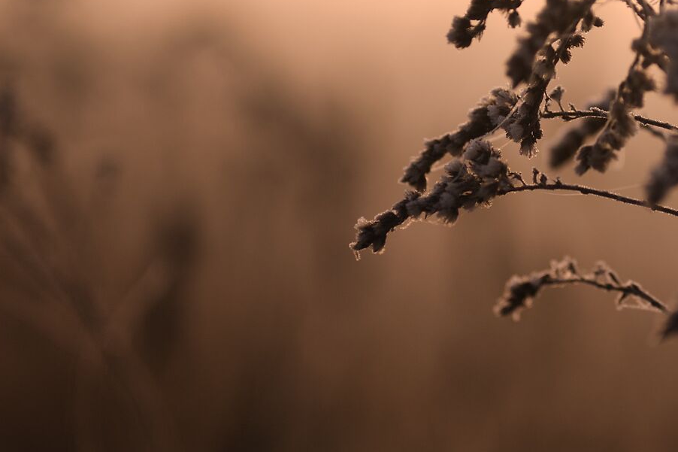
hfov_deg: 15.3
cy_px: 98
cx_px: 559
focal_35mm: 133
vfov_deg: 10.3
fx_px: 2504
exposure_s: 1/5000
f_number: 1.8
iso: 100
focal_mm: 50
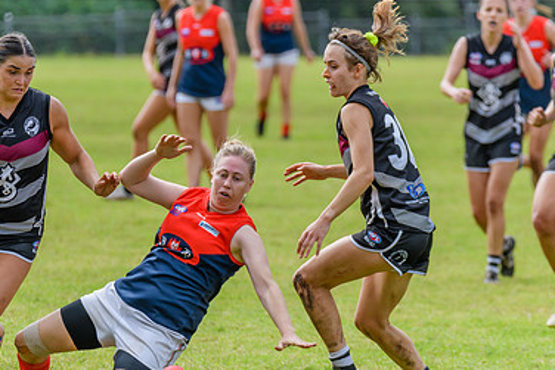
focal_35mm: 572
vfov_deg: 2.4
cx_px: 235
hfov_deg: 3.6
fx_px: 8821
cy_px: 217
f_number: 6
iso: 800
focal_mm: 350
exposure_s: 1/1600
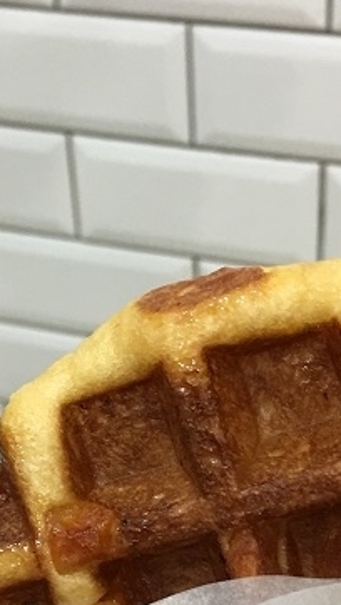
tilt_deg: -40.7
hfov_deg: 13.6
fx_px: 1413
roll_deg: +9.3
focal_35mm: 88
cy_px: 456
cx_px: 20
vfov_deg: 23.9
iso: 32
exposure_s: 1/15
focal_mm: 4.15
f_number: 2.2
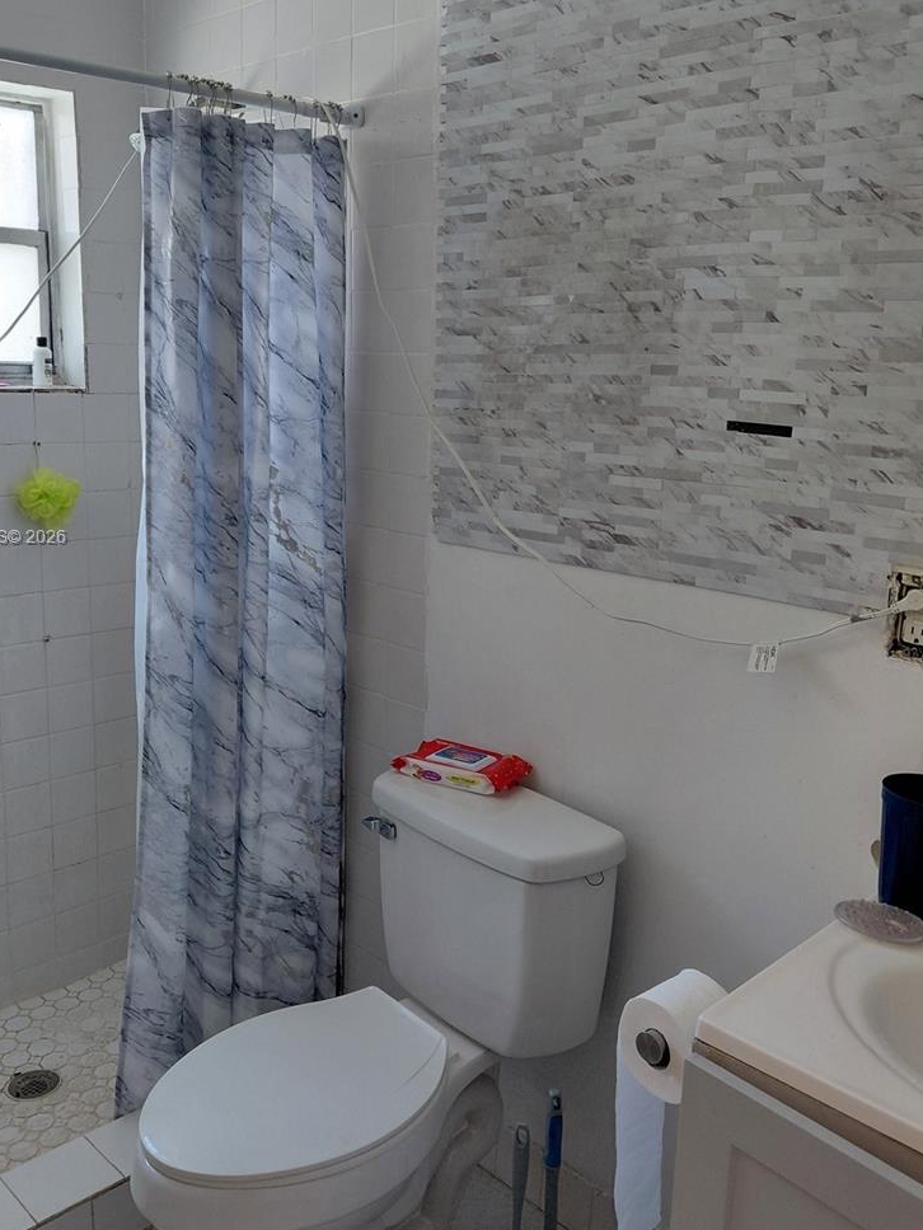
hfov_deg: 45.3
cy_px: 539
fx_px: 1102
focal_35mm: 31
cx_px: 403
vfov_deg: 58.2
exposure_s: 1/120
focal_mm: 4.69
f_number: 1.8
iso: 200
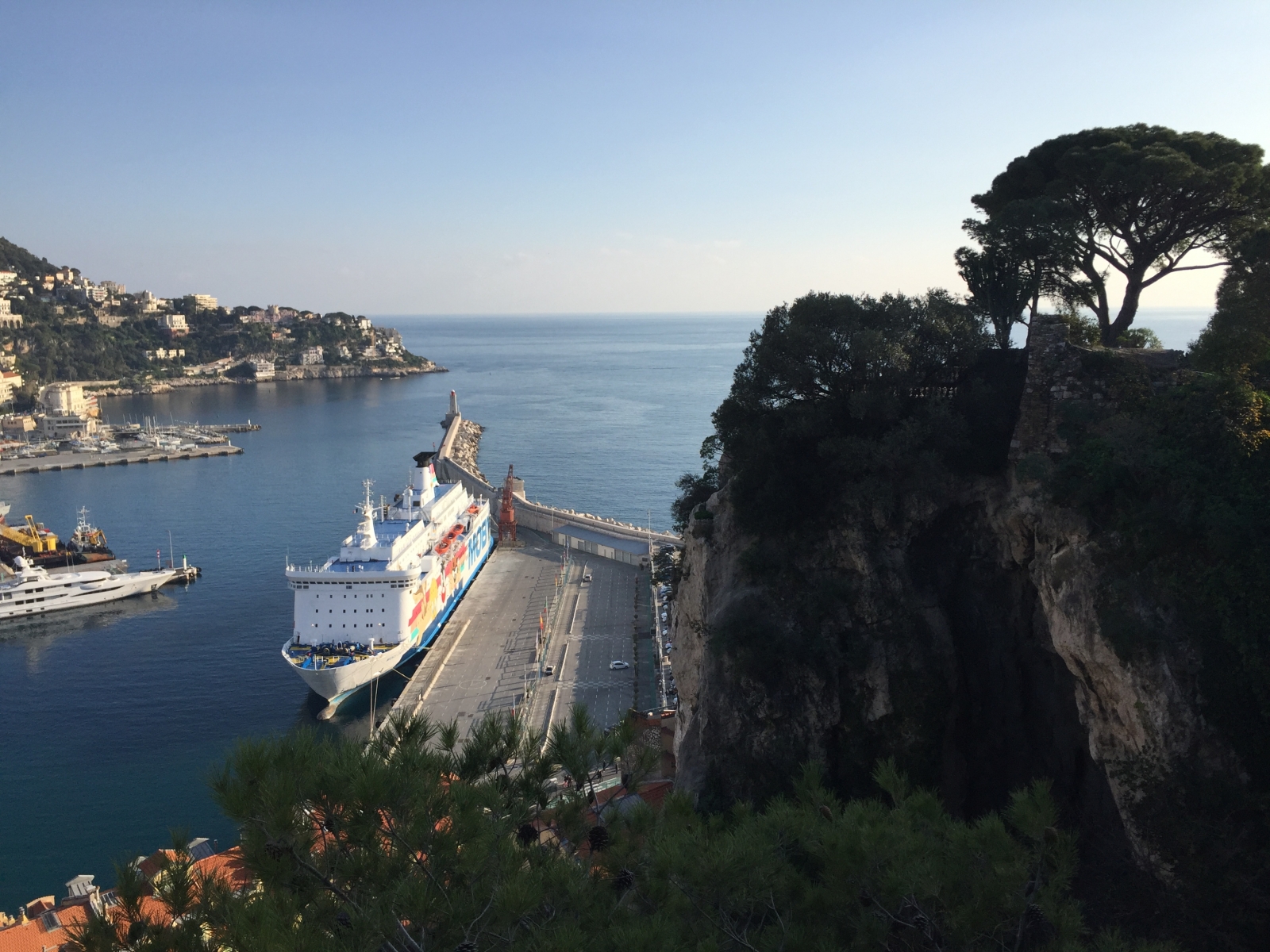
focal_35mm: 29
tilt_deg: -8.8
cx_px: 635
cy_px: 476
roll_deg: +0.3
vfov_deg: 48.2
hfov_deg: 61.7
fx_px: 1064
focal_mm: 4.15
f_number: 2.2
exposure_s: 1/1883
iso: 32
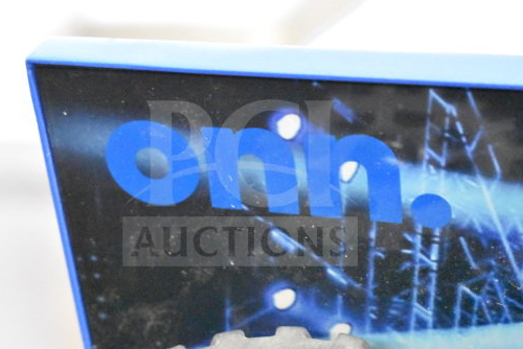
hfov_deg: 20.3
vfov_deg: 13.6
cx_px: 240
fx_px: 1462
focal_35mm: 101
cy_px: 183
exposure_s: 1/60
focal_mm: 55
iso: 25600
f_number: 5.6
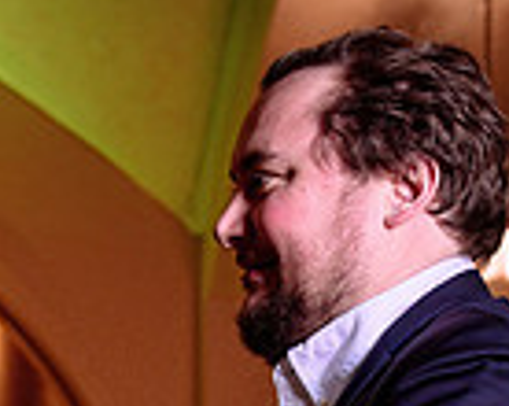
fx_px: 2557
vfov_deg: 8.8
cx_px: -232
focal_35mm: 170
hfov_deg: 11.0
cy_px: 677
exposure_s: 1/100
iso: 800
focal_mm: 43
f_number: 4
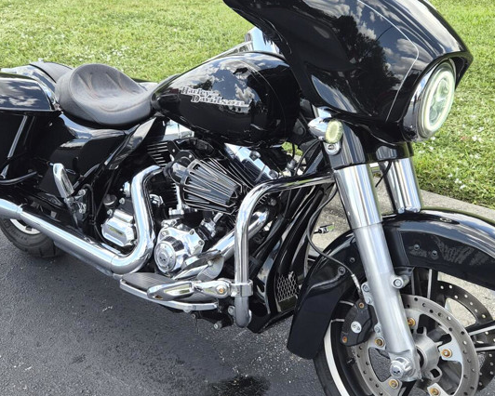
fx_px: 659
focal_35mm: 45
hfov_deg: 41.1
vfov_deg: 33.4
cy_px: 176
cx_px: 246
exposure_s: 1/1060
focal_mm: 5.4
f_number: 1.8
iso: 80
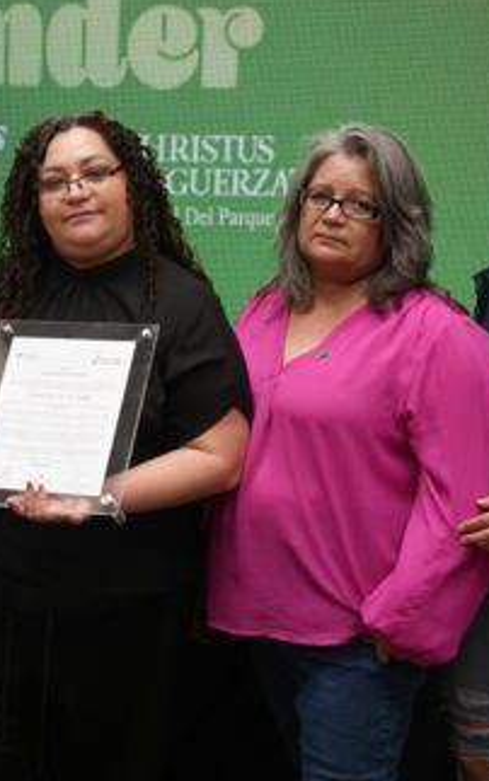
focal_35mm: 79
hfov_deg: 15.9
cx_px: -104
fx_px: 1684
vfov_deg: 26.1
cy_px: 394
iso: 1250
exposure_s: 1/160
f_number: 4
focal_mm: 36
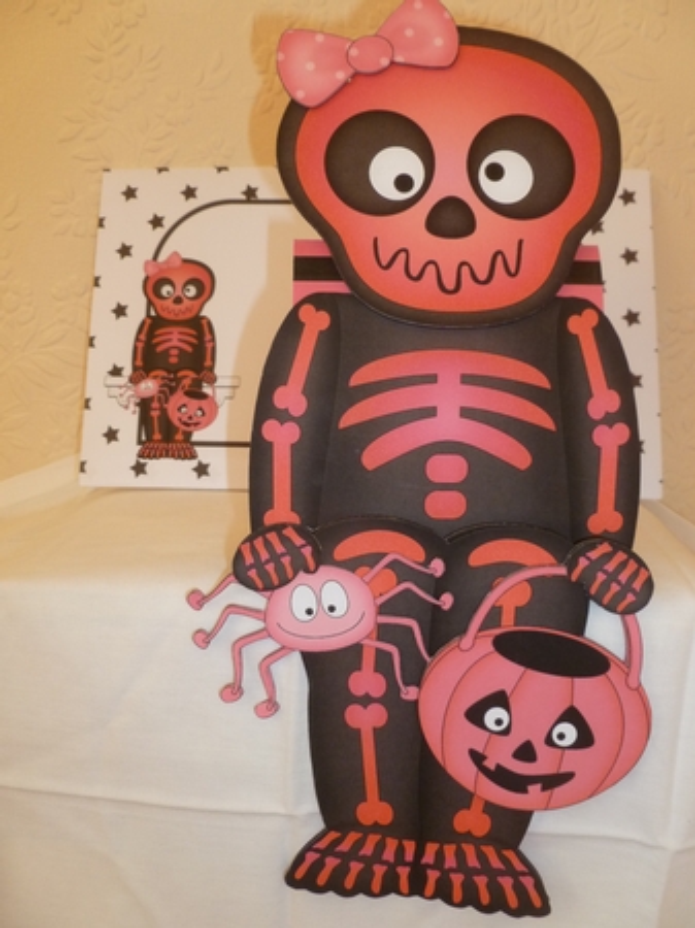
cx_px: 348
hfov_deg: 49.7
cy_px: 464
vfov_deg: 63.5
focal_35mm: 28
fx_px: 750
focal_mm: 5
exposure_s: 1/30
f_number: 3.3
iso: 160
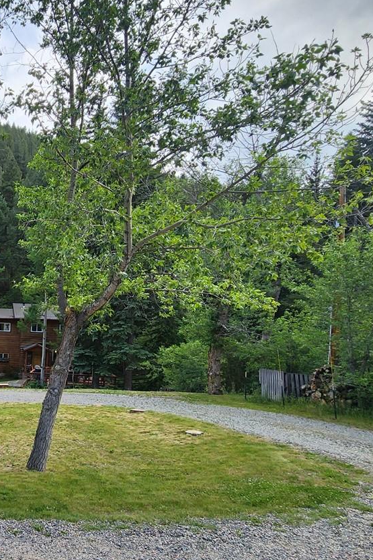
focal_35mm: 26
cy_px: 326
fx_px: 404
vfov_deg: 68.9
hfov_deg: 40.0
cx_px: -40
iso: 50
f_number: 2.2
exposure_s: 1/536
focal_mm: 2.2
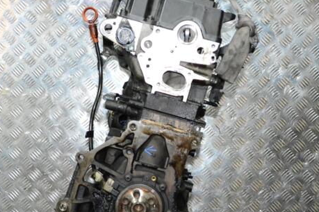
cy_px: 136
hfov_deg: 29.4
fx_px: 608
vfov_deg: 19.8
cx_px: 145
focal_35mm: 69
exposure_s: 1/60
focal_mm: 35
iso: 3200
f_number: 7.1
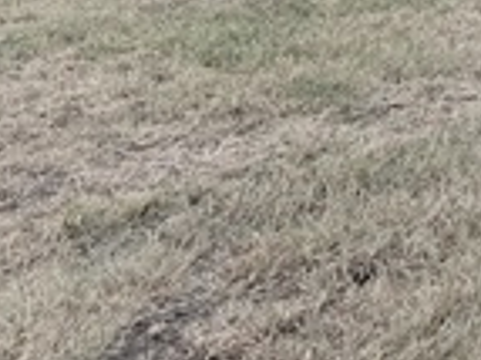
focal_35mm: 112
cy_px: -400
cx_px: 1024
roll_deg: +0.0
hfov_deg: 14.1
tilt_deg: -1.3
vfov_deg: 11.6
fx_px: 1555
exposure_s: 1/1385
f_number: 1.78
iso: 80
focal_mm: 6.76
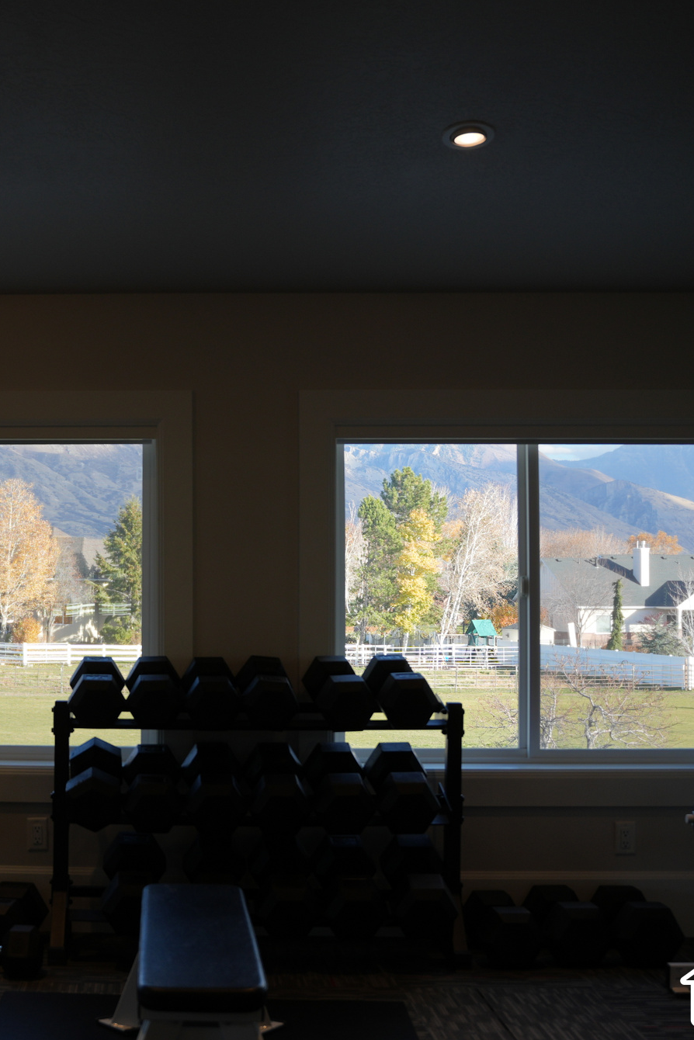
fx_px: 1589
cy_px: 513
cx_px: -12
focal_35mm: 55
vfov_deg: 36.2
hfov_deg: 23.5
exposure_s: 1/250
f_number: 2.8
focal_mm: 24
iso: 100
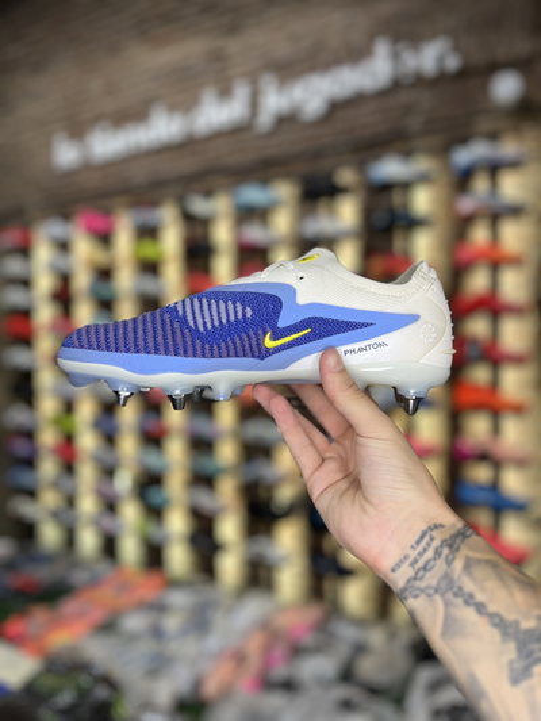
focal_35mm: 26
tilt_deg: -0.2
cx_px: 270
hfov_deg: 53.1
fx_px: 542
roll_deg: +0.6
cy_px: 360
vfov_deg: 67.3
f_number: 1.5
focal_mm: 5.7
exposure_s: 1/100
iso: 64
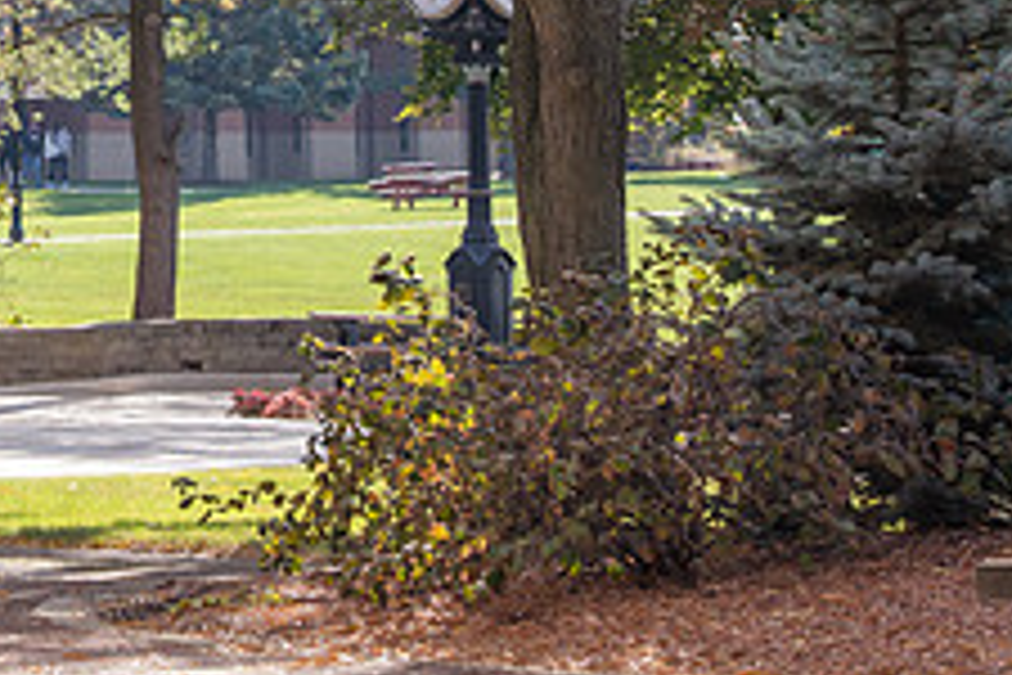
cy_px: -160
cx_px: -144
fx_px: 6240
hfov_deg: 9.2
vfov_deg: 6.1
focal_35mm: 222
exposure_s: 1/200
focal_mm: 86
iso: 250
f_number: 8
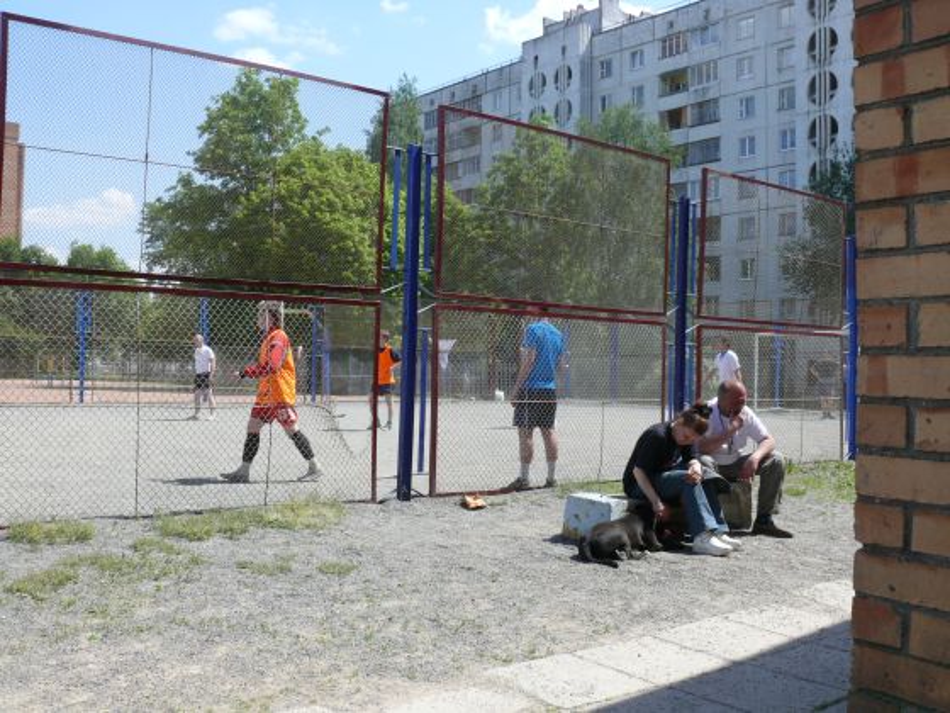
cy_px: 356
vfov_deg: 40.7
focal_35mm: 35
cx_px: 475
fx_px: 961
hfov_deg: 52.6
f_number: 5.6
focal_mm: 7.4
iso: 100
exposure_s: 1/320
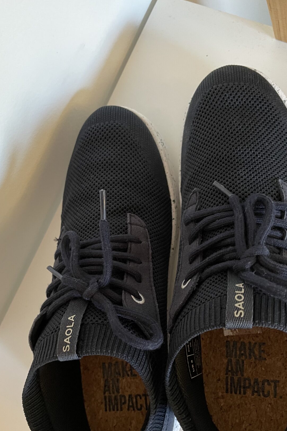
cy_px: 261
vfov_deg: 55.3
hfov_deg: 38.9
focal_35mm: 34
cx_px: 144
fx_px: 407
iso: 400
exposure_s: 1/60
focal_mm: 4.2
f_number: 1.6
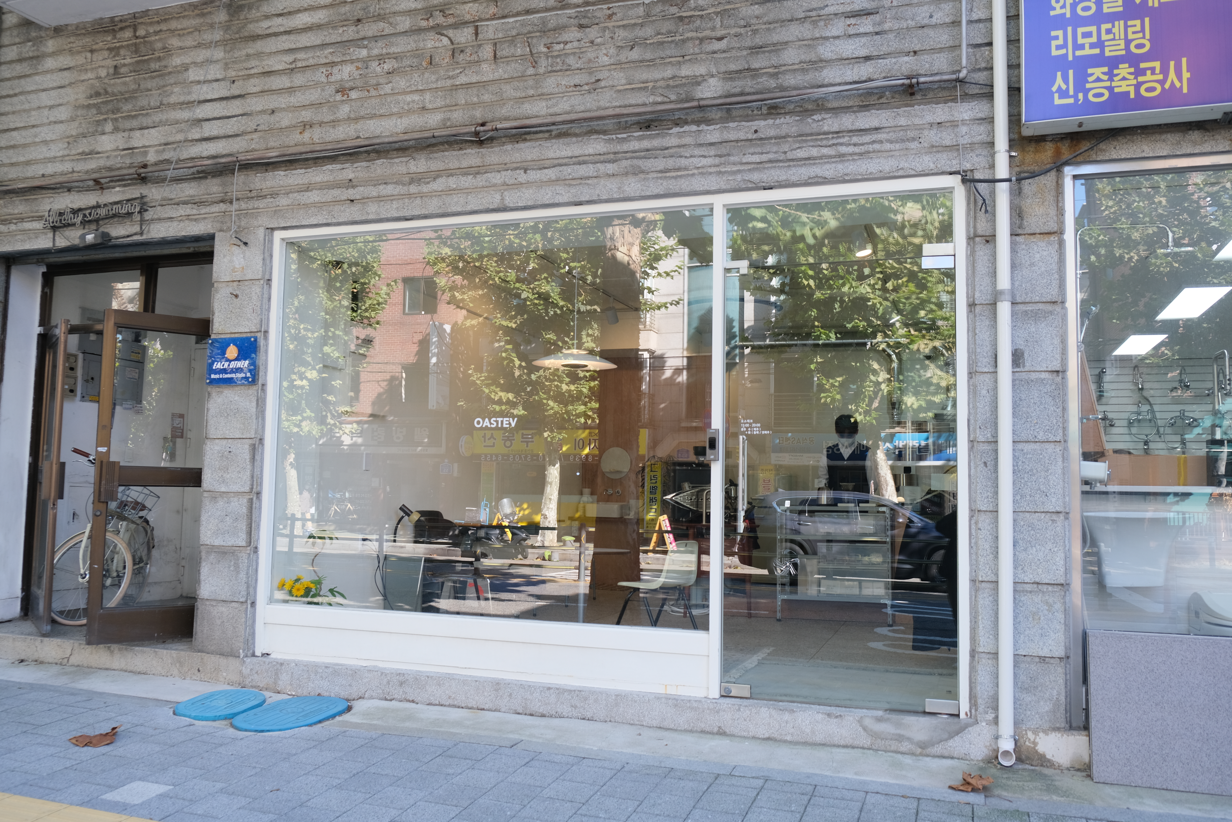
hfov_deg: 63.7
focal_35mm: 29
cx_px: 616
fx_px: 992
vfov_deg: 45.0
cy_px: 411
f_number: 4
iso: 320
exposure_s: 1/105
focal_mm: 19.6
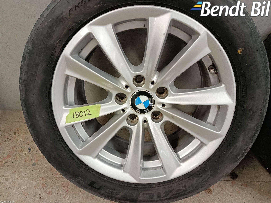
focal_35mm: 24
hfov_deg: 71.6
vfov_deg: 56.8
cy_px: 102
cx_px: 136
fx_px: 188
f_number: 1.7
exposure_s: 1/50
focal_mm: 5.24
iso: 1319
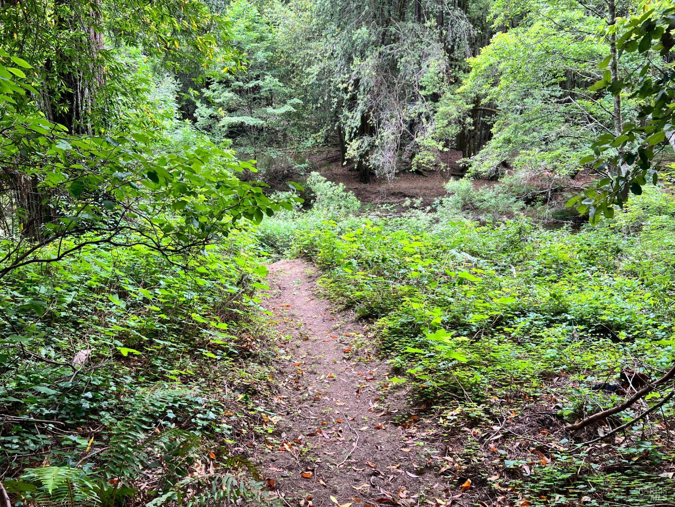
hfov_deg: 67.3
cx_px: 338
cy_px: 254
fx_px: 507
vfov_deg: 53.1
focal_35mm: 26
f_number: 1.5
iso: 50
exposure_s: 1/121
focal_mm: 5.7
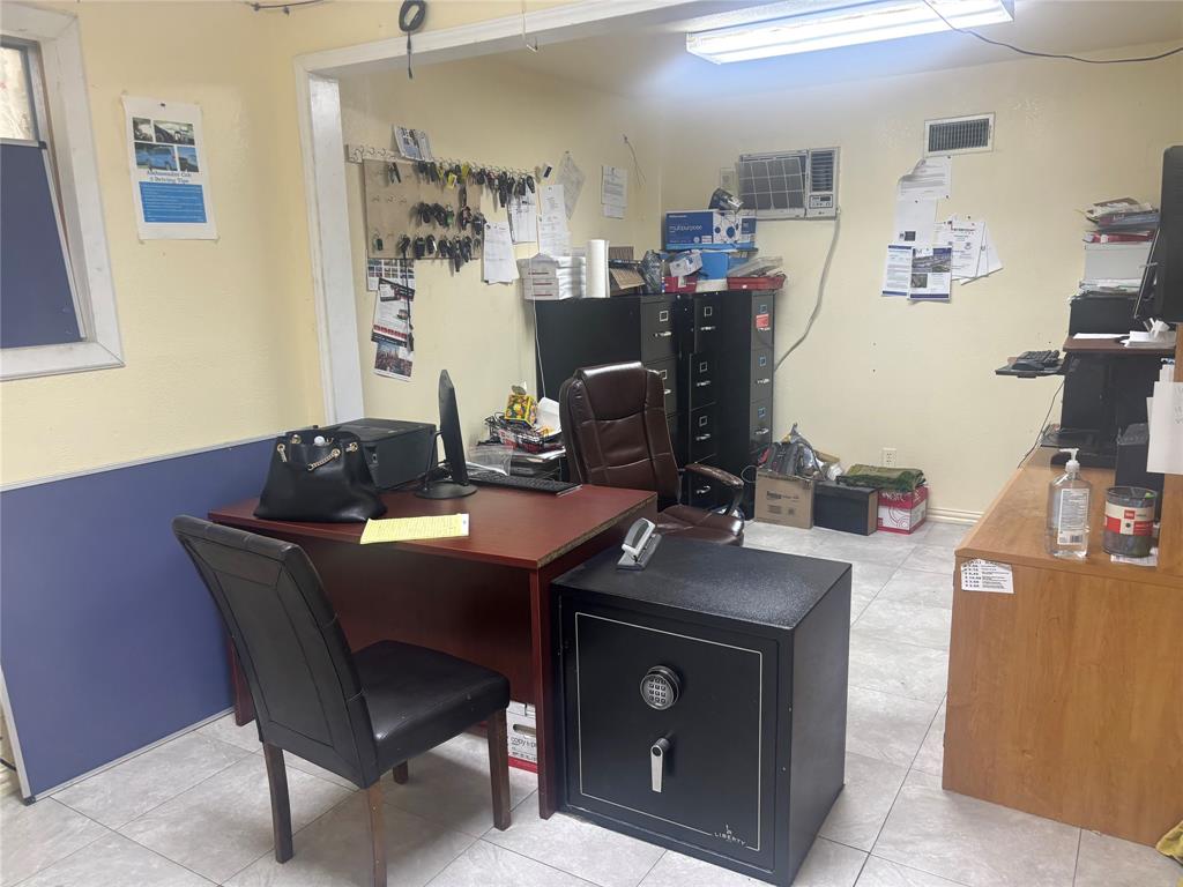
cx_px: 592
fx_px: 889
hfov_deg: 67.3
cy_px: 444
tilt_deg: -11.5
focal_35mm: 26
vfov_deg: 53.1
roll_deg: +2.1
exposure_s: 1/120
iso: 125
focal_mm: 5.96
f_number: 1.6
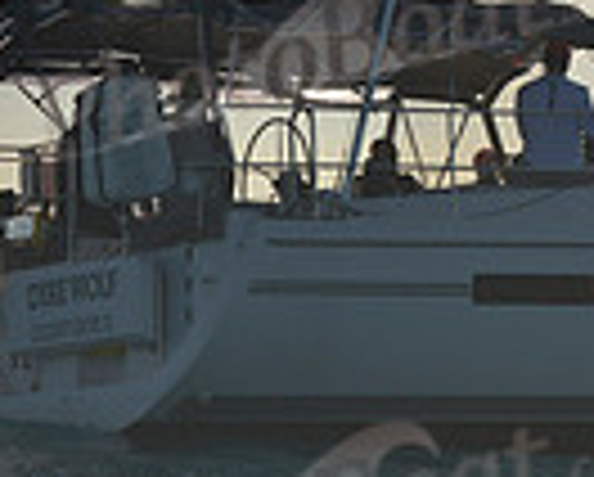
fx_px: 5088
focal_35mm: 289
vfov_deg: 5.4
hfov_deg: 6.6
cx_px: 904
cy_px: 218
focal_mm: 70
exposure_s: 1/800
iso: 200
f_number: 10
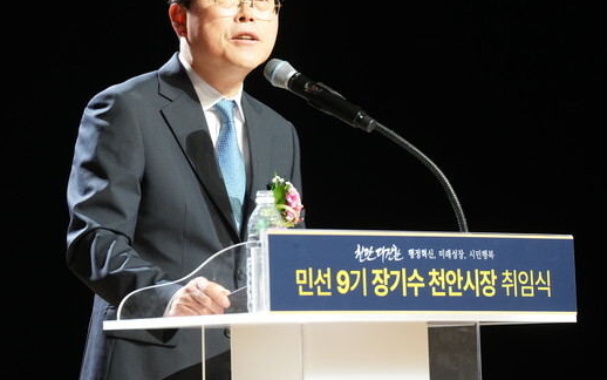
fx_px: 4087
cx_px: 287
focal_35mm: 247
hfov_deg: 8.5
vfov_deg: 5.3
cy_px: 139
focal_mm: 200
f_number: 4.5
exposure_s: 1/250
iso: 2500
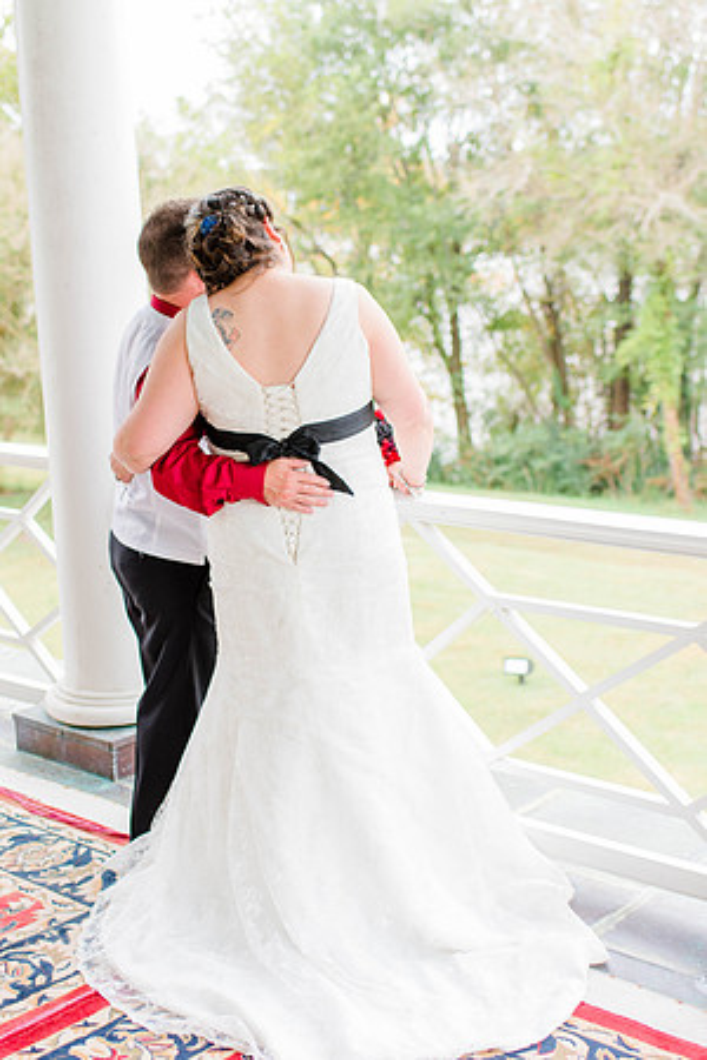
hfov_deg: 25.8
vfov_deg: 37.9
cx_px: 354
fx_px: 1546
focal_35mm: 52
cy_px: 530
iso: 200
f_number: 2.2
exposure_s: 1/200
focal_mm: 35
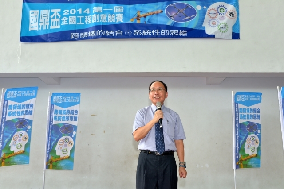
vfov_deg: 37.9
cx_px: 142
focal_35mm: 35
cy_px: 94
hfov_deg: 54.4
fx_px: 276
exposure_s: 1/60
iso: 500
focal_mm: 35
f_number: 5.6
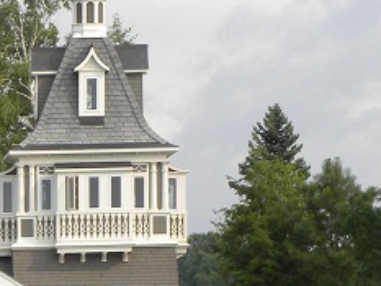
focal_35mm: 402
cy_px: 387
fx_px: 4427
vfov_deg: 3.7
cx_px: -173
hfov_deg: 4.9
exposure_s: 1/231
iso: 64
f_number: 5
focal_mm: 20.8
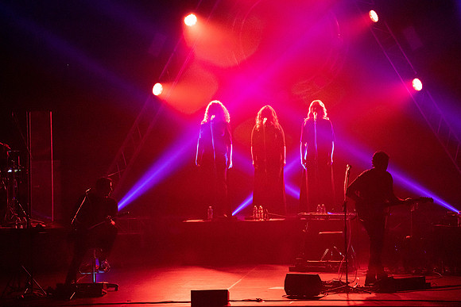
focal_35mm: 204
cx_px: 230
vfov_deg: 6.7
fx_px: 2610
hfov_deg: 10.1
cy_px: 154
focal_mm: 200
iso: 8000
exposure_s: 1/250
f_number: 5.6
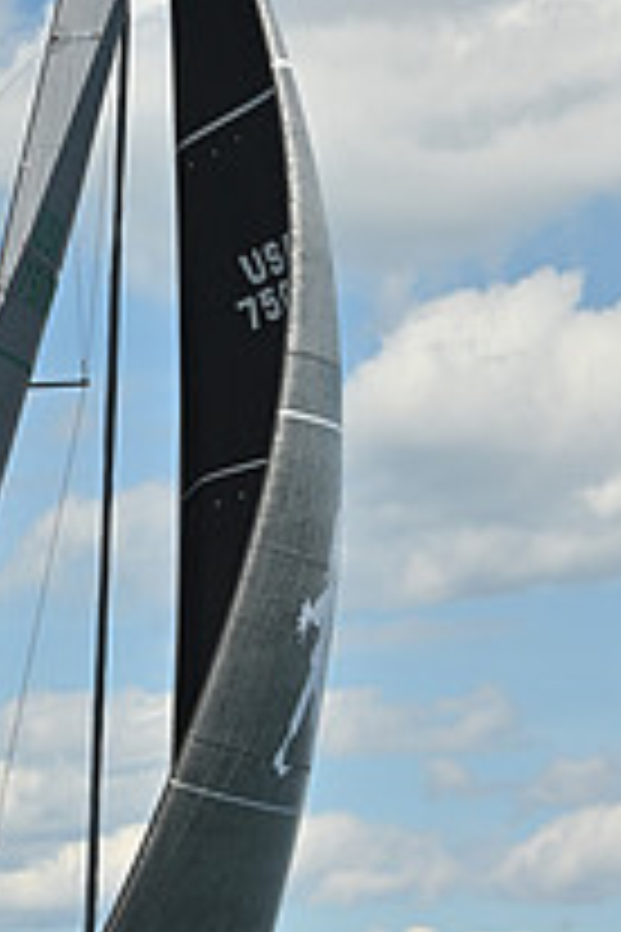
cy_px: 437
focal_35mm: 196
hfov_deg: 7.0
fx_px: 5071
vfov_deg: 10.5
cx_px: -151
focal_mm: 70
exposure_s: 1/1000
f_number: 10
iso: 250
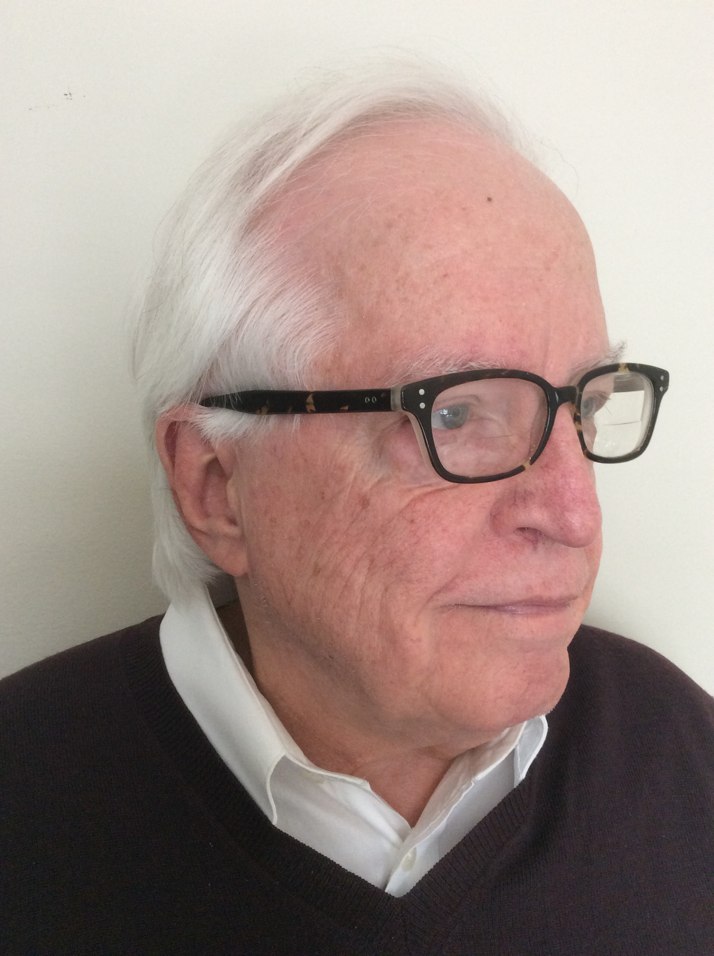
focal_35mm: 32
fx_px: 882
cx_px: 357
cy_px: 478
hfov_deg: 44.1
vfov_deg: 56.9
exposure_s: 1/24
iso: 100
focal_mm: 3.3
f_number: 2.4
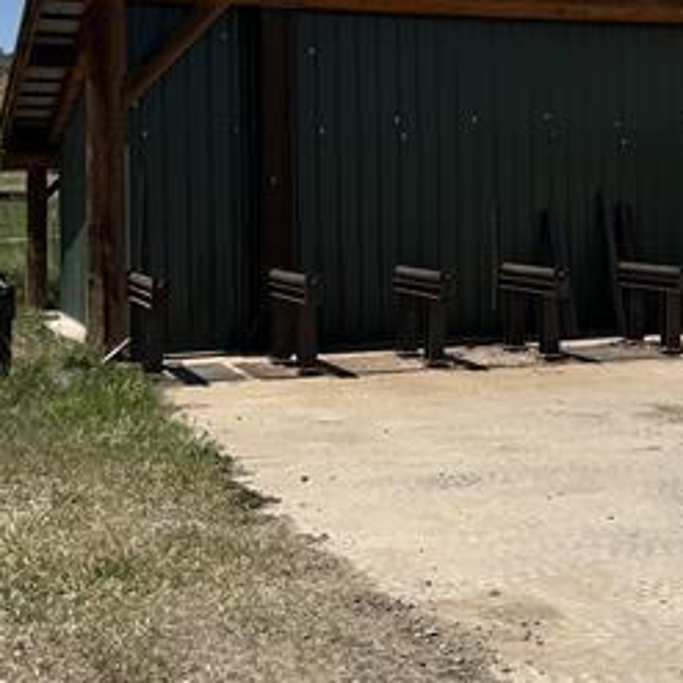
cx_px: 570
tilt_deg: +1.0
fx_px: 1473
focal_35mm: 66
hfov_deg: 25.5
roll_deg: +1.1
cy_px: 199
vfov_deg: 25.9
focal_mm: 6.76
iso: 80
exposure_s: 1/8130
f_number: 1.78
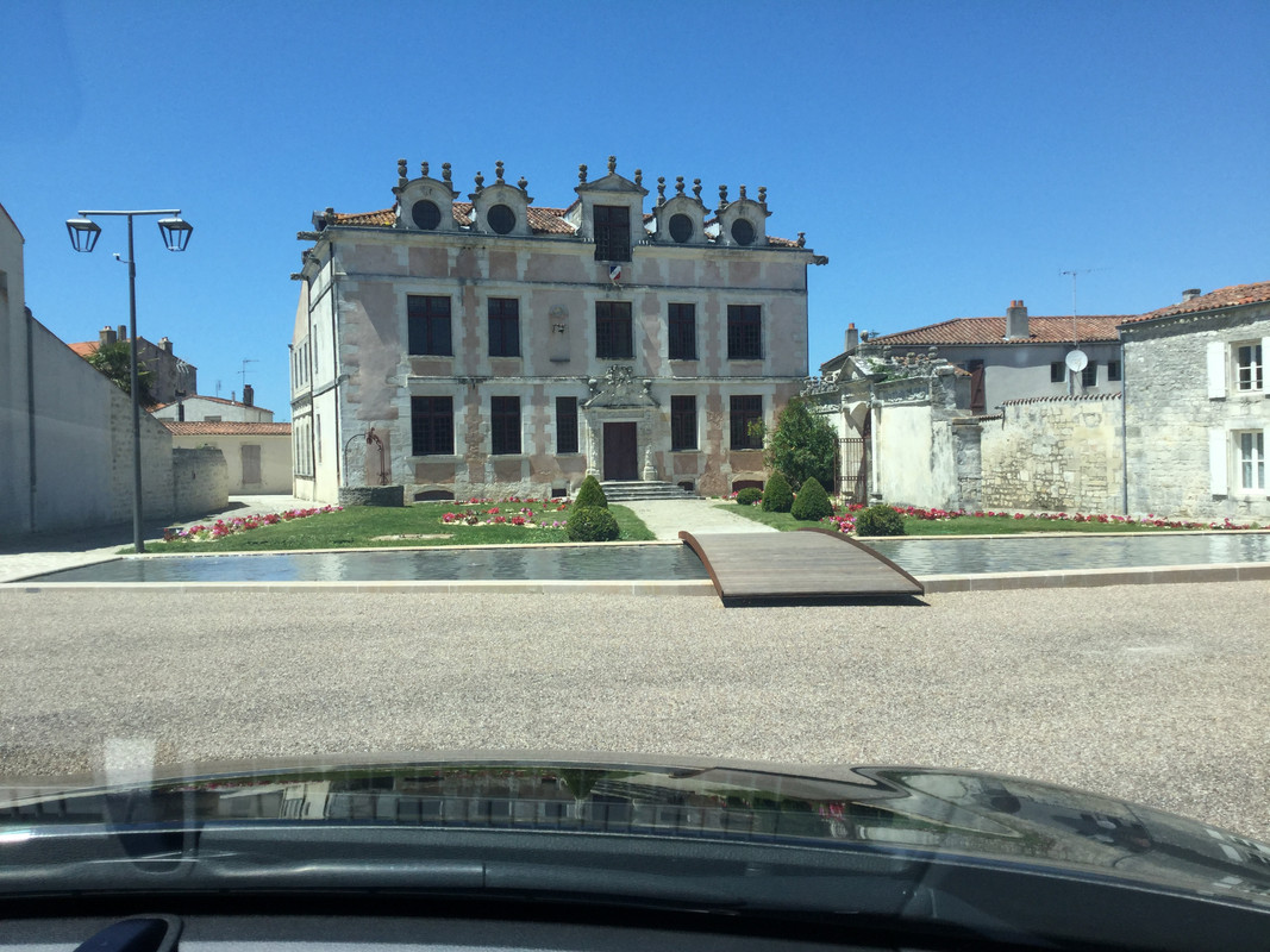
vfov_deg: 45.4
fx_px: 1137
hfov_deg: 58.4
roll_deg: -1.2
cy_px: 476
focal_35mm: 31
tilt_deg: -5.2
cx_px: 635
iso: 25
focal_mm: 3.3
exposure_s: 1/876
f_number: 2.4
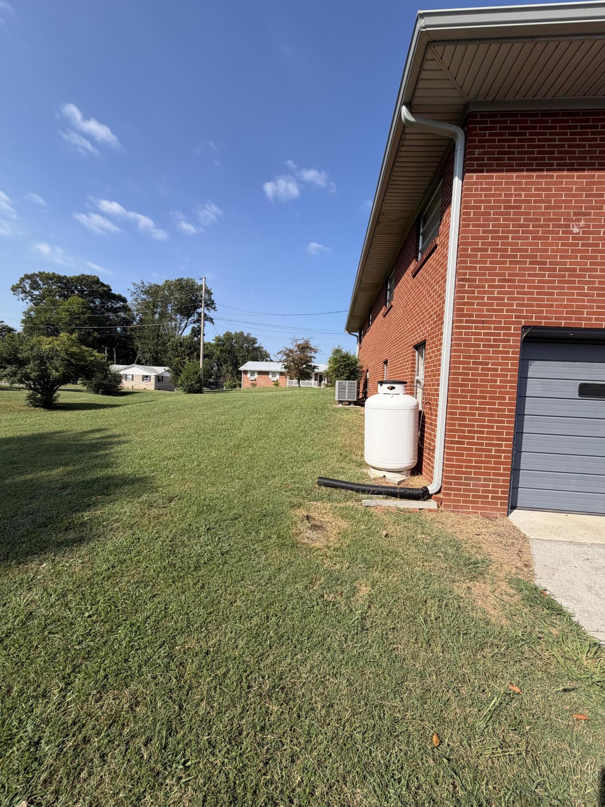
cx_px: 302
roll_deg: -3.1
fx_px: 326
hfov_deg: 85.7
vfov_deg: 102.1
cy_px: 404
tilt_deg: -3.5
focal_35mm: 14
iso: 25
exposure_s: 1/841
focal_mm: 2.22
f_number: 2.2
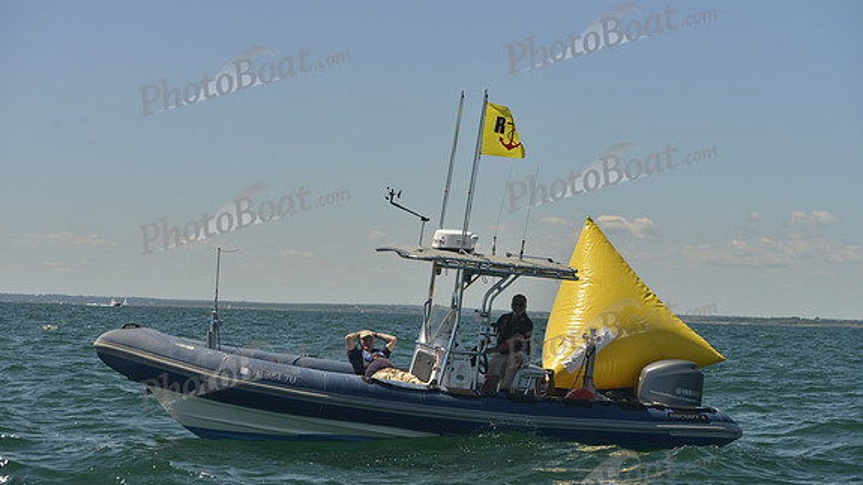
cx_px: 429
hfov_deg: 28.6
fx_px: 1693
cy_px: 273
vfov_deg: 16.3
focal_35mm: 74
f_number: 5.6
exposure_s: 1/1600
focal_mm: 70
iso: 400
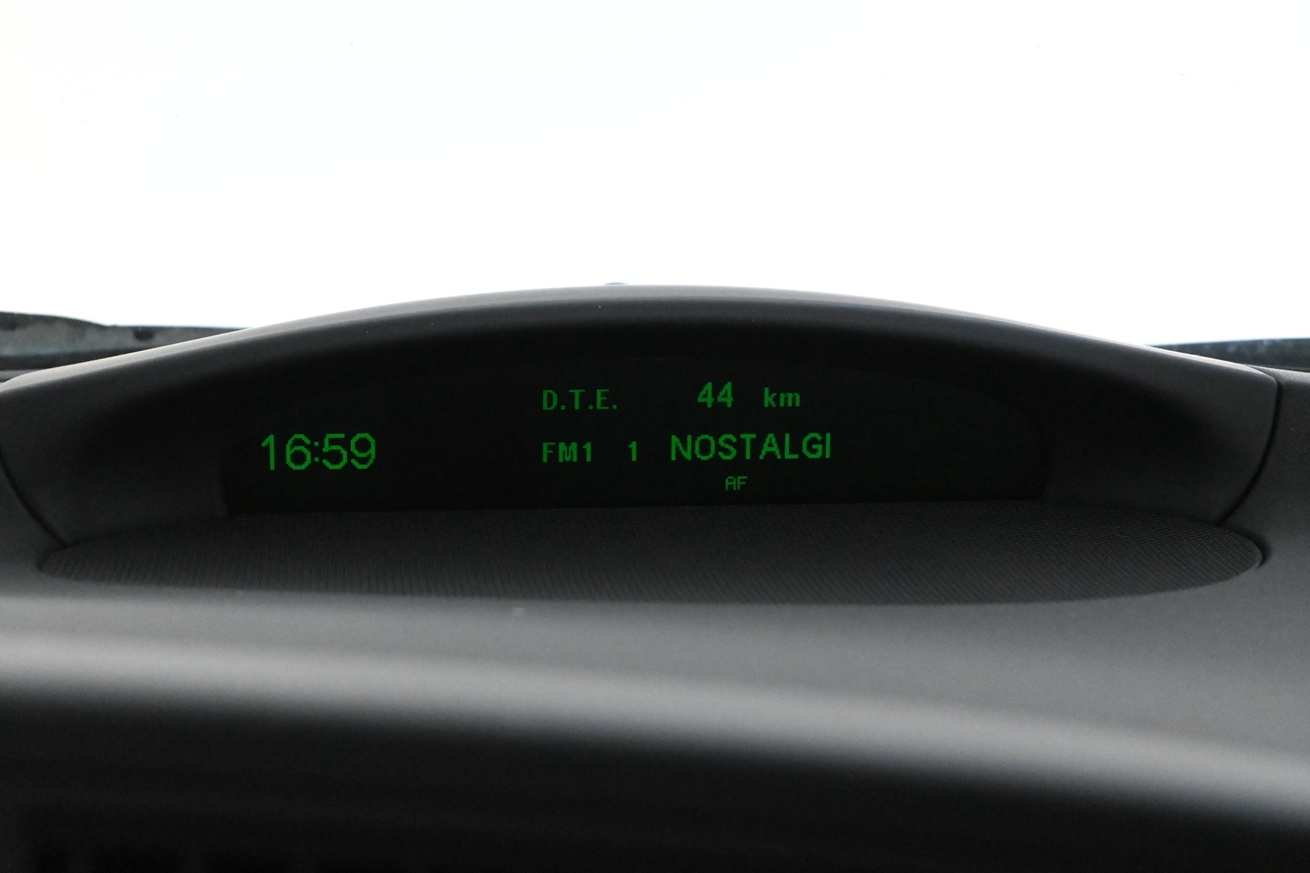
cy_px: 436
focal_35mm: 75
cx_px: 655
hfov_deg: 27.0
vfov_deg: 18.2
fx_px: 2729
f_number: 6.3
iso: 10000
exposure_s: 1/80
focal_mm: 50
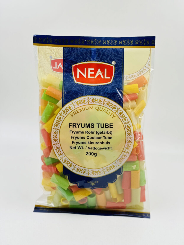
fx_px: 546
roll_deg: -2.5
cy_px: 122
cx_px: 92
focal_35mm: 77
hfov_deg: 19.1
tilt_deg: -22.2
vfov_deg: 25.3
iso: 32
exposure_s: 1/100
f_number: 2.8
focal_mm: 9
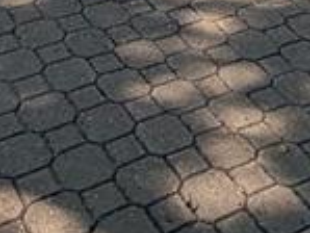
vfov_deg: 10.0
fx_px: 860
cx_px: 214
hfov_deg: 20.3
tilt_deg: +4.9
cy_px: -526
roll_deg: -2.5
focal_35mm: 96
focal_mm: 2.22
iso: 32
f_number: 2.2
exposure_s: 1/770
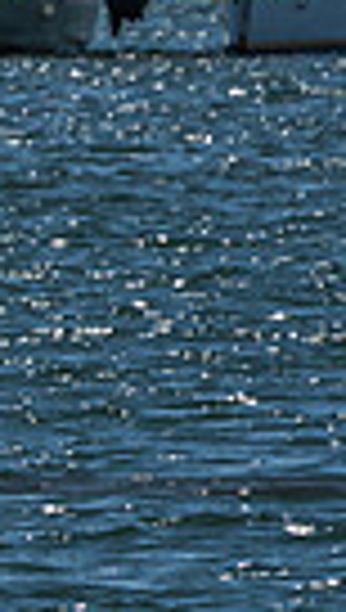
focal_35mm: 1035
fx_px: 16798
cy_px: 687
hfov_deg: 1.2
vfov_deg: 2.1
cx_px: -1082
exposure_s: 1/640
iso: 250
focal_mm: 200
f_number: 16
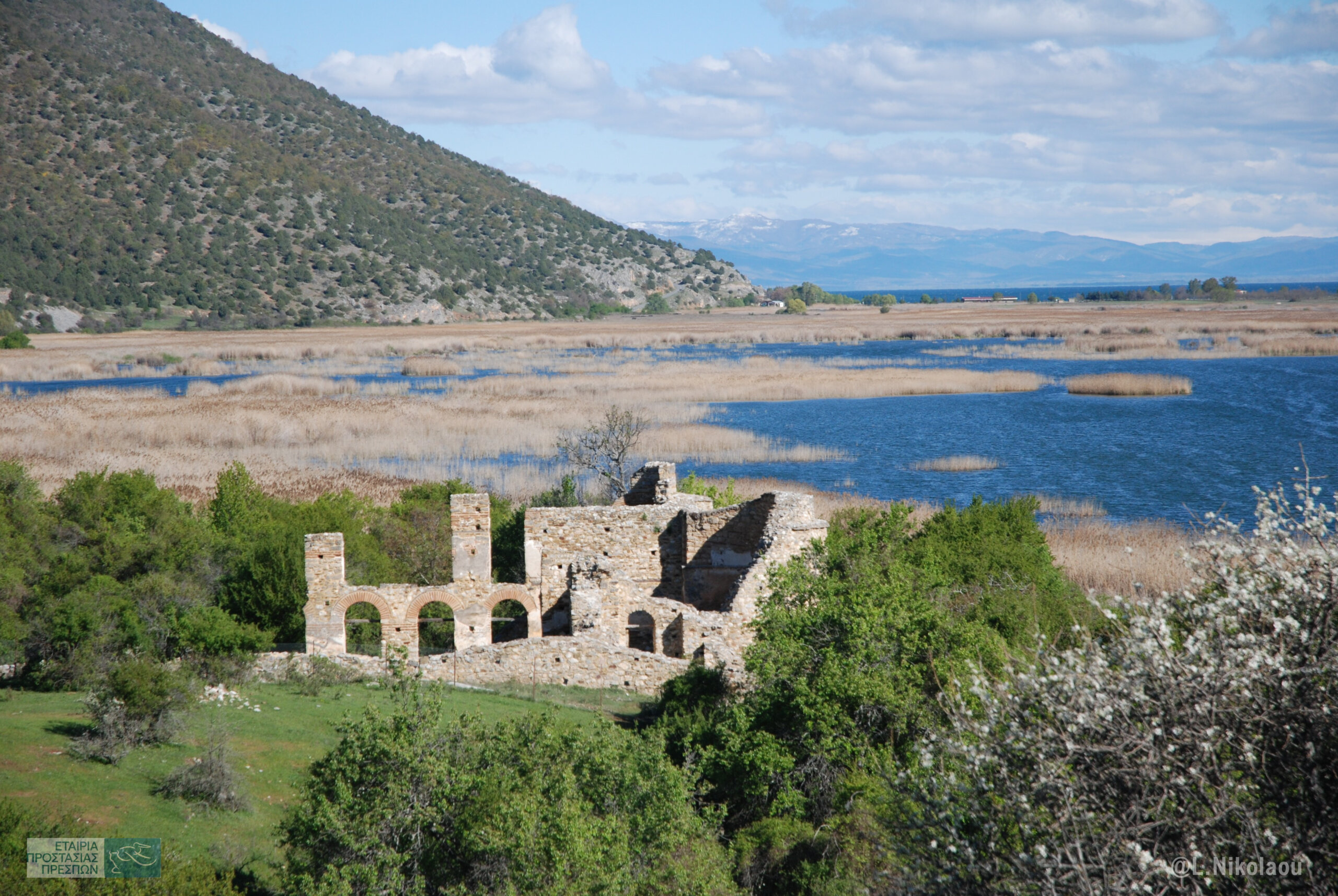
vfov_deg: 14.1
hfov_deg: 20.9
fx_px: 3628
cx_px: 669
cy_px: 448
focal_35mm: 98
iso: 250
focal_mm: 65
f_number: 4.5
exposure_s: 1/1250
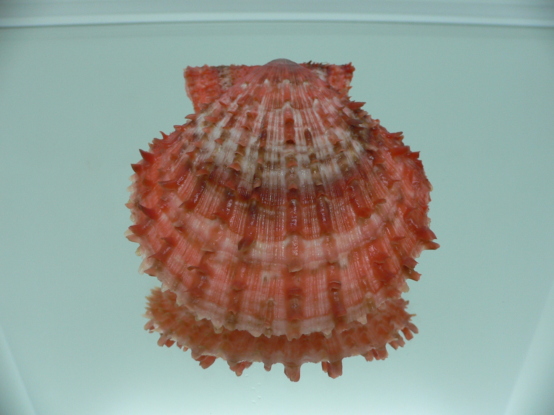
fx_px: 560
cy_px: 208
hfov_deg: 52.6
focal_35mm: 35
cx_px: 277
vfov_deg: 40.7
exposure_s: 1/60
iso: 100
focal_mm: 4.6
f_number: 2.8
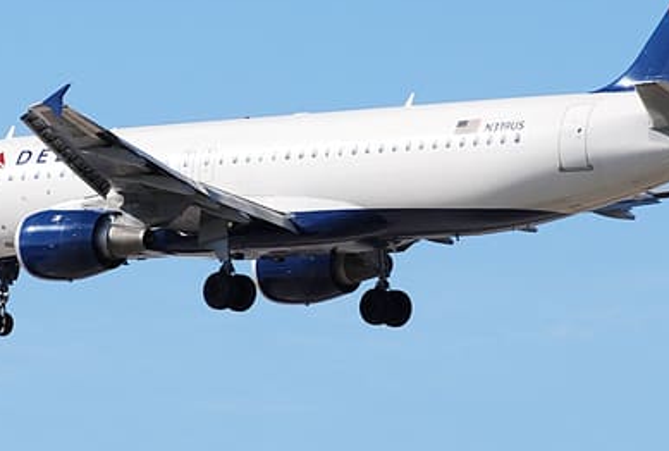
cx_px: 373
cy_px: 165
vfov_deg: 2.9
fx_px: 8963
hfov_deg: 4.3
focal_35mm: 481
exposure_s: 1/800
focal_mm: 195
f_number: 5.3
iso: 100
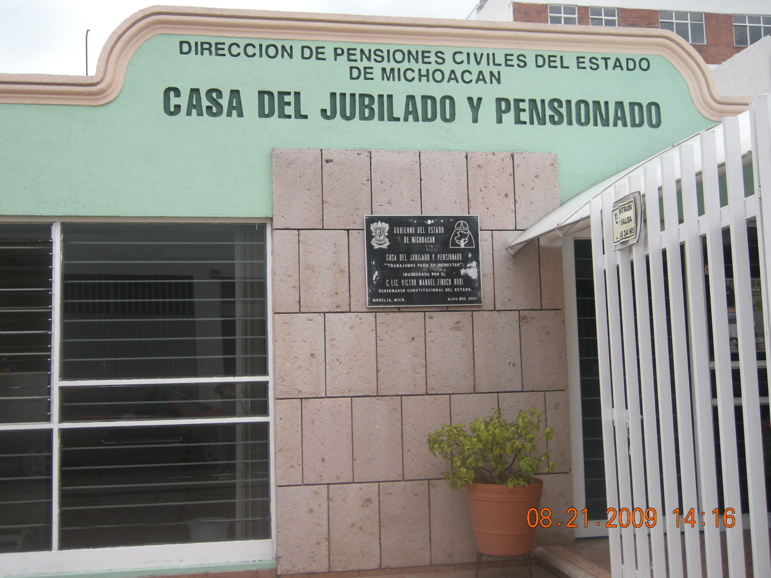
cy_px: 289
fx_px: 891
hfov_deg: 46.8
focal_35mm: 40
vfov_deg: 36.0
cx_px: 386
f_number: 2.9
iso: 64
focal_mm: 8.5
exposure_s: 1/381
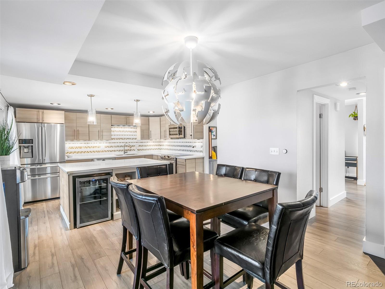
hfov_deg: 87.8
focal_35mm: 18
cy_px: 144
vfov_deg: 71.6
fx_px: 200
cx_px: 192
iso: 200
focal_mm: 9
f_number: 9
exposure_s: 1/2
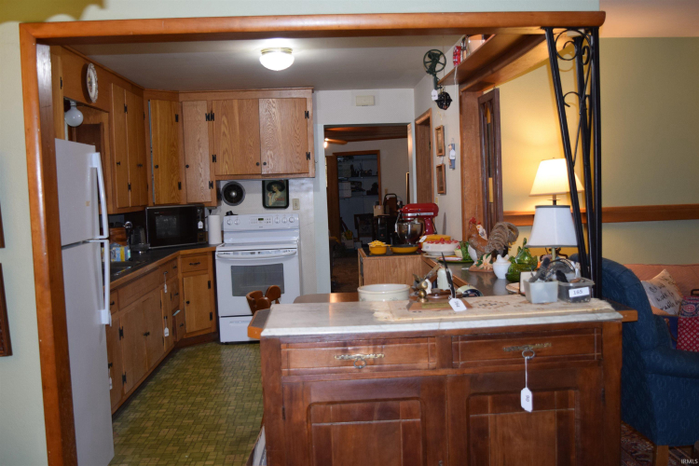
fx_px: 699
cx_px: 350
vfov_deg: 36.9
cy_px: 233
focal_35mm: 36
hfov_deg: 53.1
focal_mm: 24
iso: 800
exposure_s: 1/60
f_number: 4
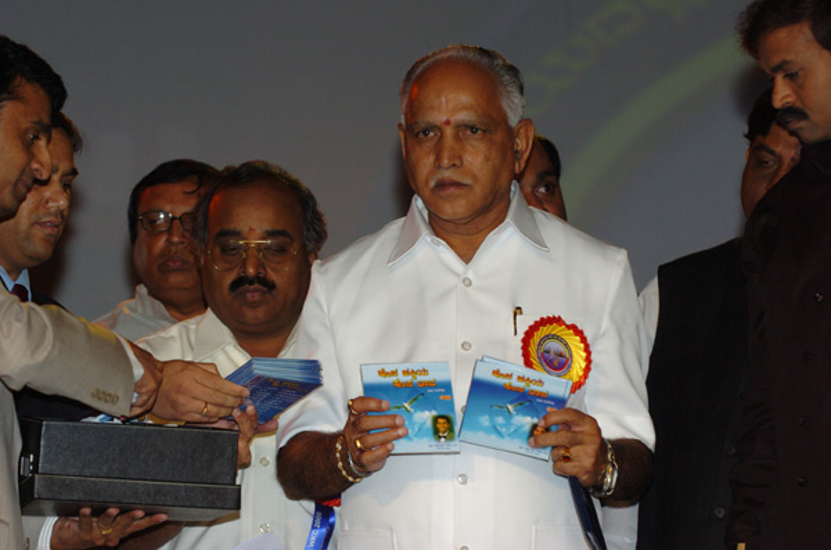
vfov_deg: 7.3
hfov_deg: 11.0
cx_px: 416
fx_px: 4318
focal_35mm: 188
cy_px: 275
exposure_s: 1/200
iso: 400
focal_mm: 125
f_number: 5.6
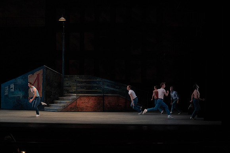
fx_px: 498
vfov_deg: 17.5
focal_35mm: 78
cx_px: 115
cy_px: 76
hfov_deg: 26.0
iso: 3200
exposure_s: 1/400
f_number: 4.5
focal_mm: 78
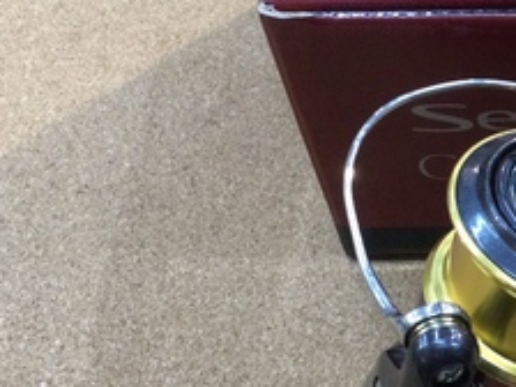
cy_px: 369
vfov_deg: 17.4
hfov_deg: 21.6
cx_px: 645
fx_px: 1237
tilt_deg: -59.8
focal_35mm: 83
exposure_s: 1/30
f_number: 2.4
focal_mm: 3.3
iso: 50
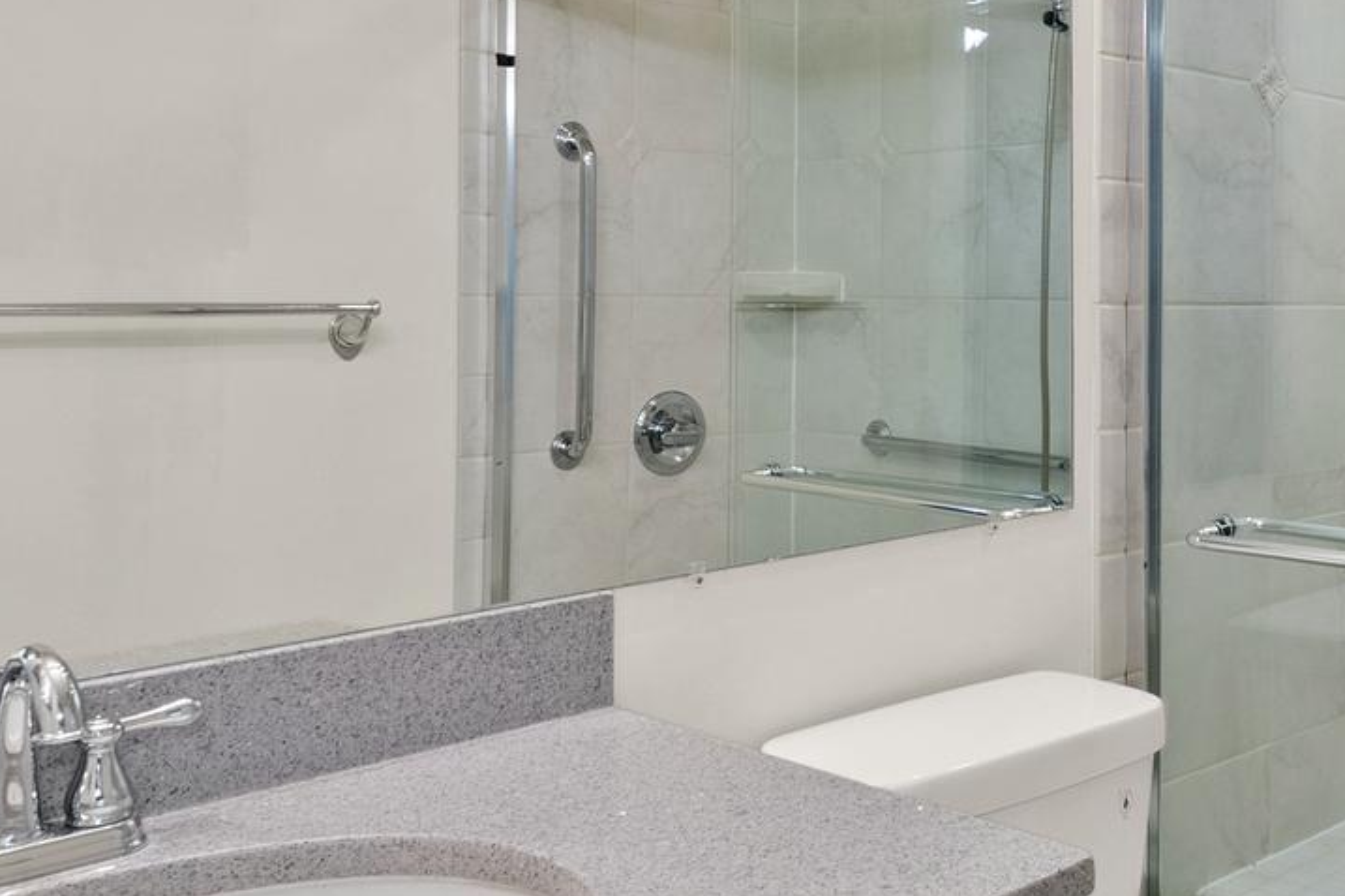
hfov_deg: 46.1
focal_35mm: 40
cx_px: 1064
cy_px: 310
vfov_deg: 33.2
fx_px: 1494
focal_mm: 14
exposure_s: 1/8
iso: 800
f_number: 8
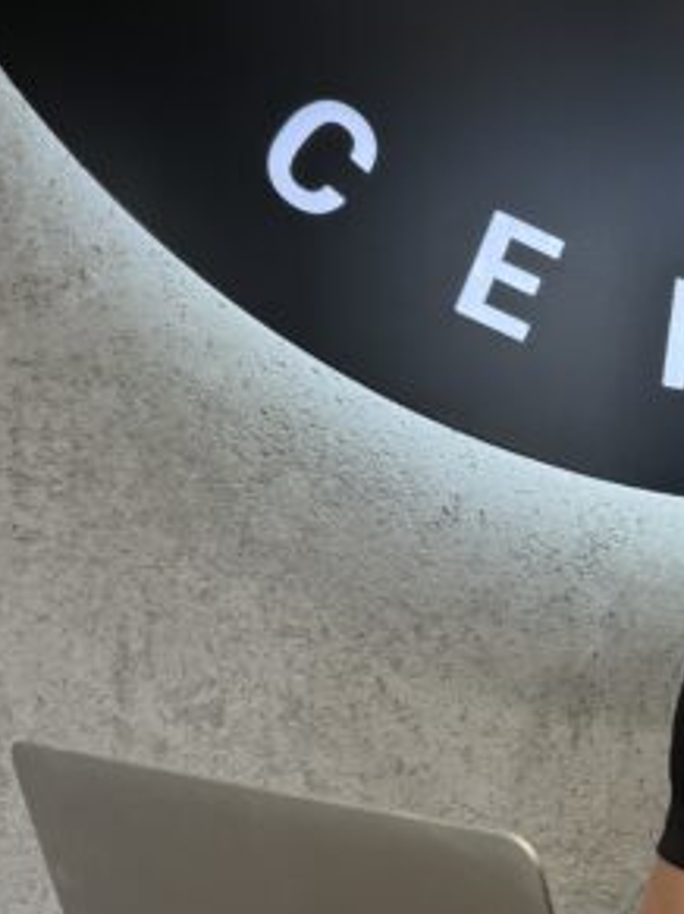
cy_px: 628
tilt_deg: -7.8
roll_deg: -1.9
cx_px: 904
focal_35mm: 66
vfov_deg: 29.1
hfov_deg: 20.2
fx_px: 1740
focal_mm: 6.76
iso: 100
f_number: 1.78
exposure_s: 1/121
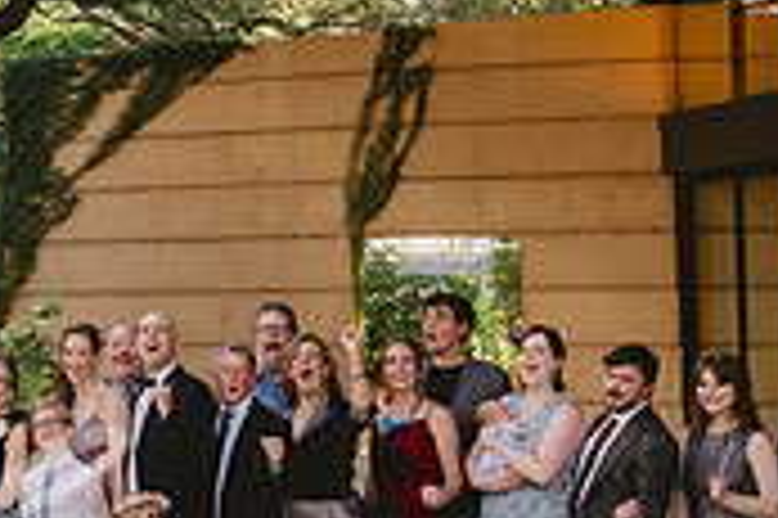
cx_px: -130
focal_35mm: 97
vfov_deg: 14.1
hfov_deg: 19.9
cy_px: 171
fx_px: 2094
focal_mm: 29
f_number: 4.5
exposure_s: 1/500
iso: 800
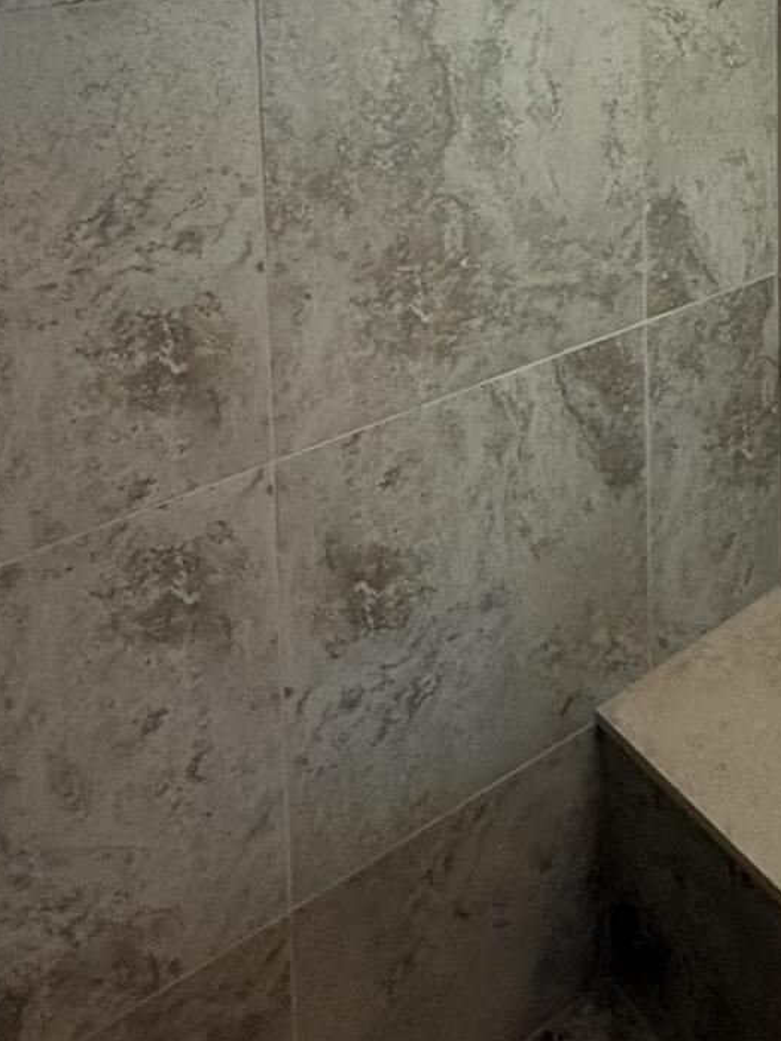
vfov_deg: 38.5
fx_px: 1203
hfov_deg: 34.9
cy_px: -110
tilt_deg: -4.0
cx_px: 620
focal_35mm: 40
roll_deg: +0.7
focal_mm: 2.22
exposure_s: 1/120
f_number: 2.2
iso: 125
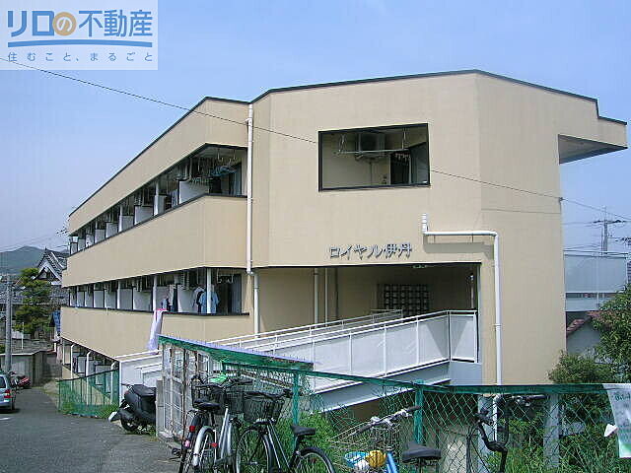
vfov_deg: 40.7
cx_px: 316
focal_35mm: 35
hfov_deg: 52.6
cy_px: 236
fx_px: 638
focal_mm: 5.4
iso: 50
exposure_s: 1/542
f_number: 4.8
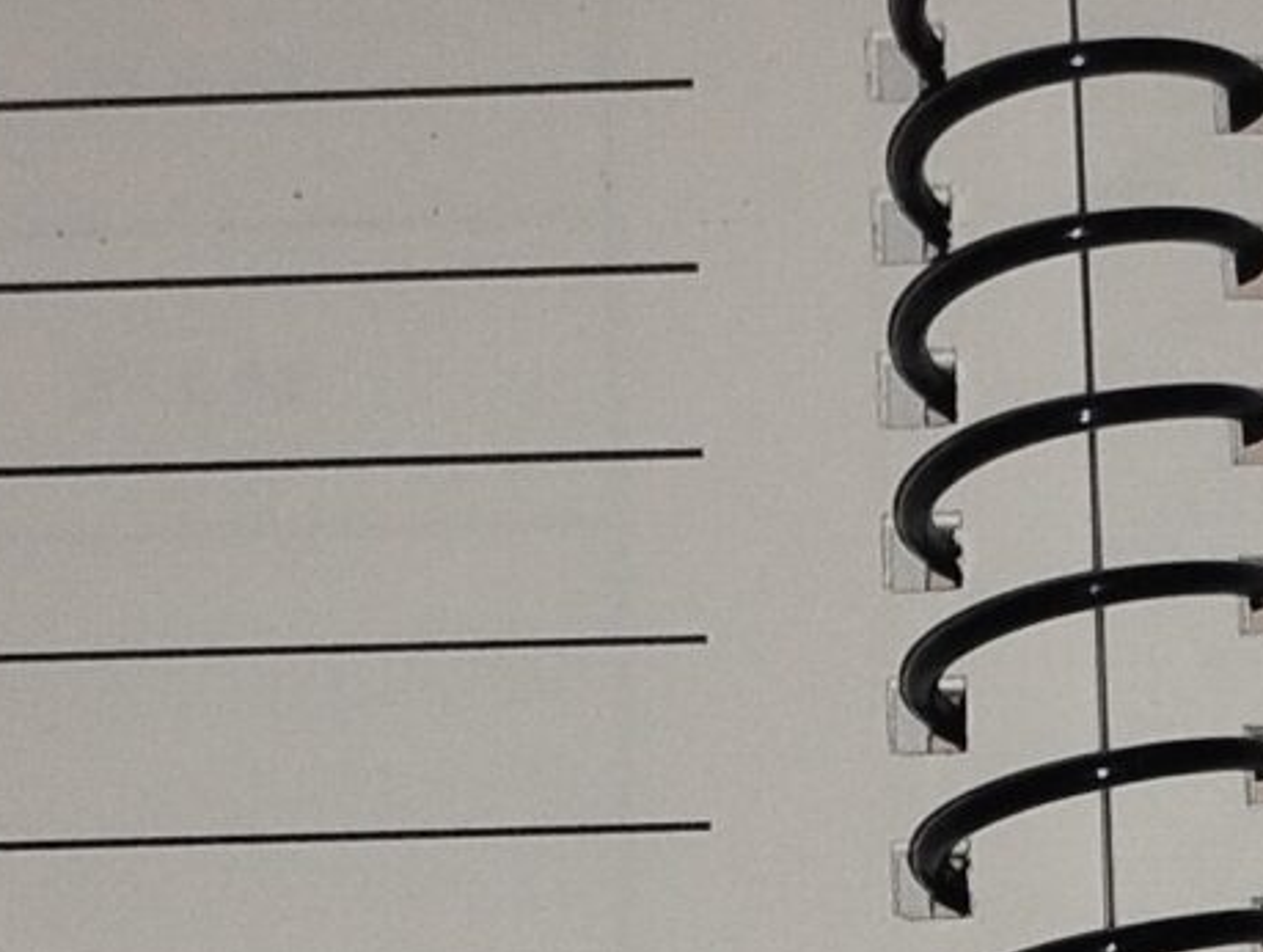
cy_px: 1178
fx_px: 5702
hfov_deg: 12.6
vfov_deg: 9.4
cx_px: 1018
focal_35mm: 156
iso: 300
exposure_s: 1/120
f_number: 1.8
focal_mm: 4.26
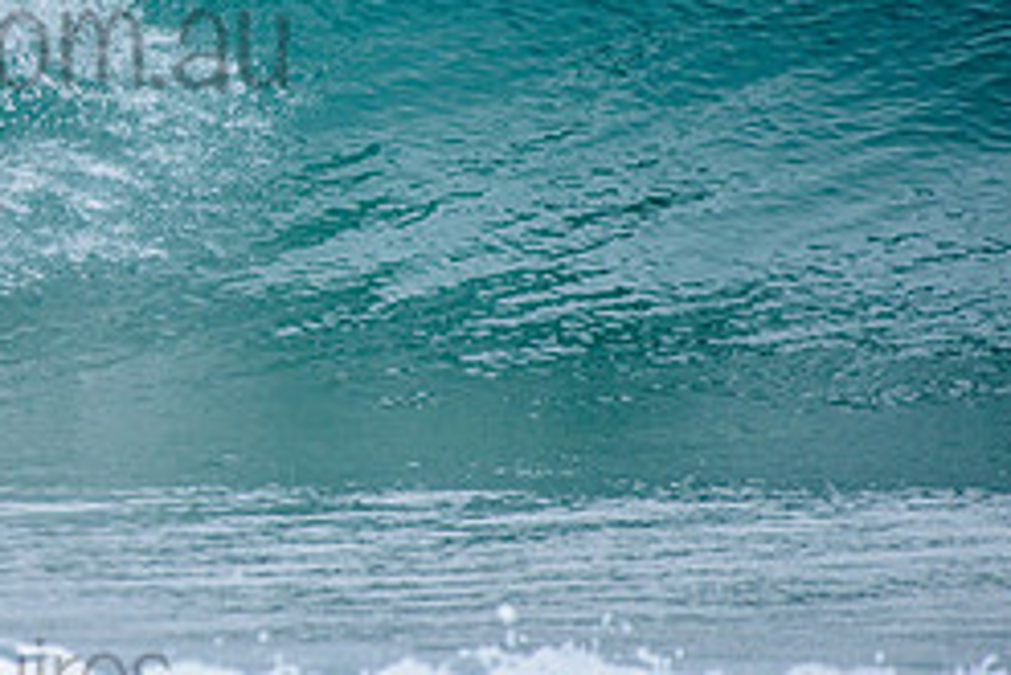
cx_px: -143
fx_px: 32932
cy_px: -6
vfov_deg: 1.2
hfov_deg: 1.8
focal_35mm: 1172
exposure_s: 1/2000
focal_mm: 500
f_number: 5.6
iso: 320
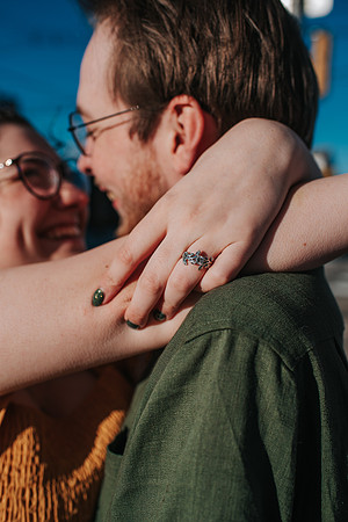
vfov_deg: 54.4
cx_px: 174
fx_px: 507
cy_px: 261
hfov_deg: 37.9
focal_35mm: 35
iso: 100
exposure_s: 1/1250
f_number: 3.5
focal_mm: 35
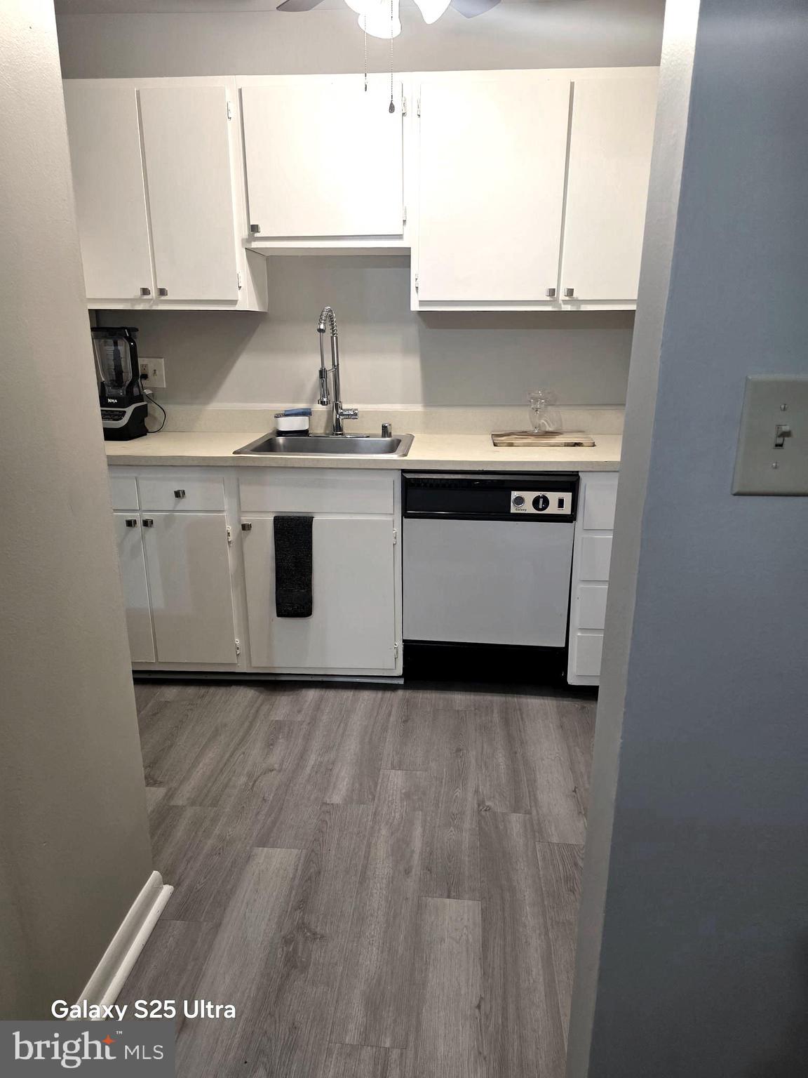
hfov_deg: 58.9
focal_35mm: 23
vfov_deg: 73.9
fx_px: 716
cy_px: 539
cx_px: 404
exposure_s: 1/120
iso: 200
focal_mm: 6.3
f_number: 1.7
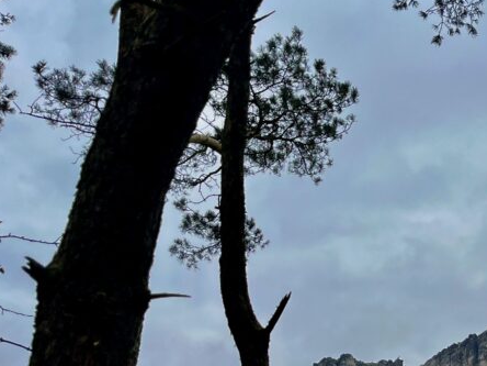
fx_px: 844
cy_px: 401
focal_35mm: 60
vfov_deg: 23.0
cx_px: 537
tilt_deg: +13.6
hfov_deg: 29.1
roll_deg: +0.1
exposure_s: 1/833
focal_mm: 5.1
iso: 50
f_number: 1.6
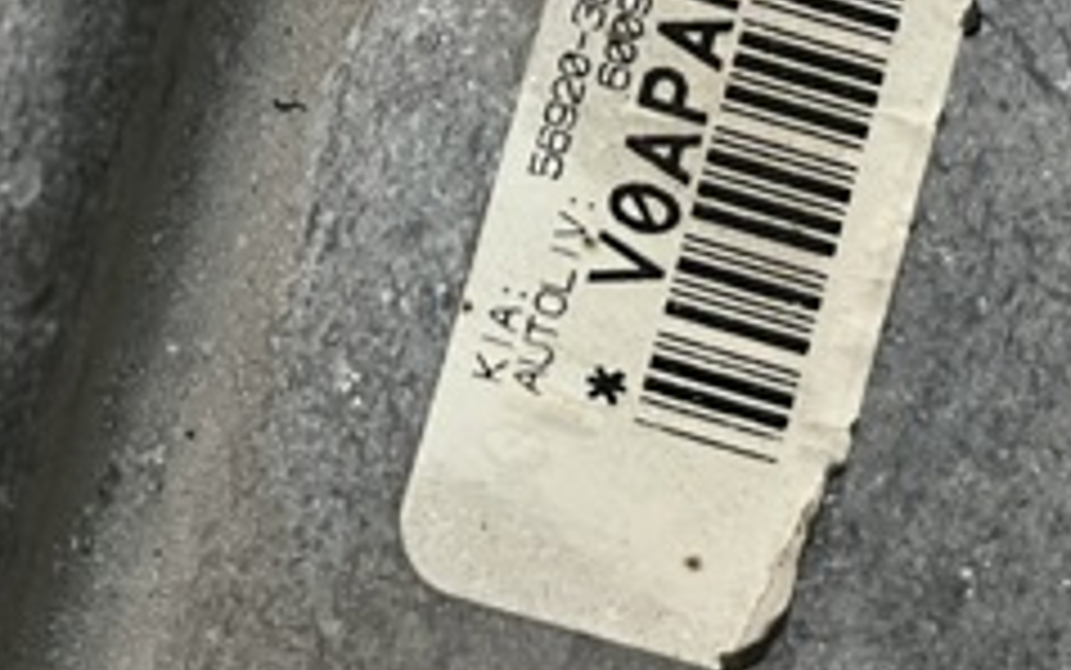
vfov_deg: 16.8
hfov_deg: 27.6
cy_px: -144
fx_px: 2161
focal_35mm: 74
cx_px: 342
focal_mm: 5.1
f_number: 1.6
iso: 400
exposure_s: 1/33
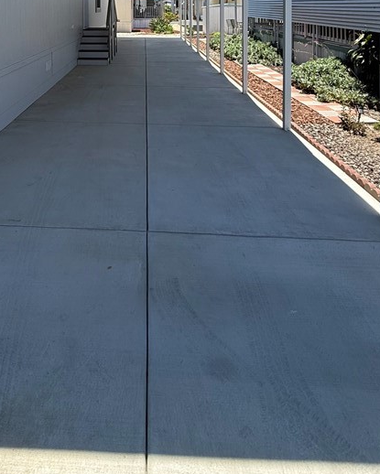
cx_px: 114
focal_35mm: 27
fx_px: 379
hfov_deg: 51.8
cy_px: 17
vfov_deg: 52.9
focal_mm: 2.22
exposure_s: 1/853
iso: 50
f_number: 2.2
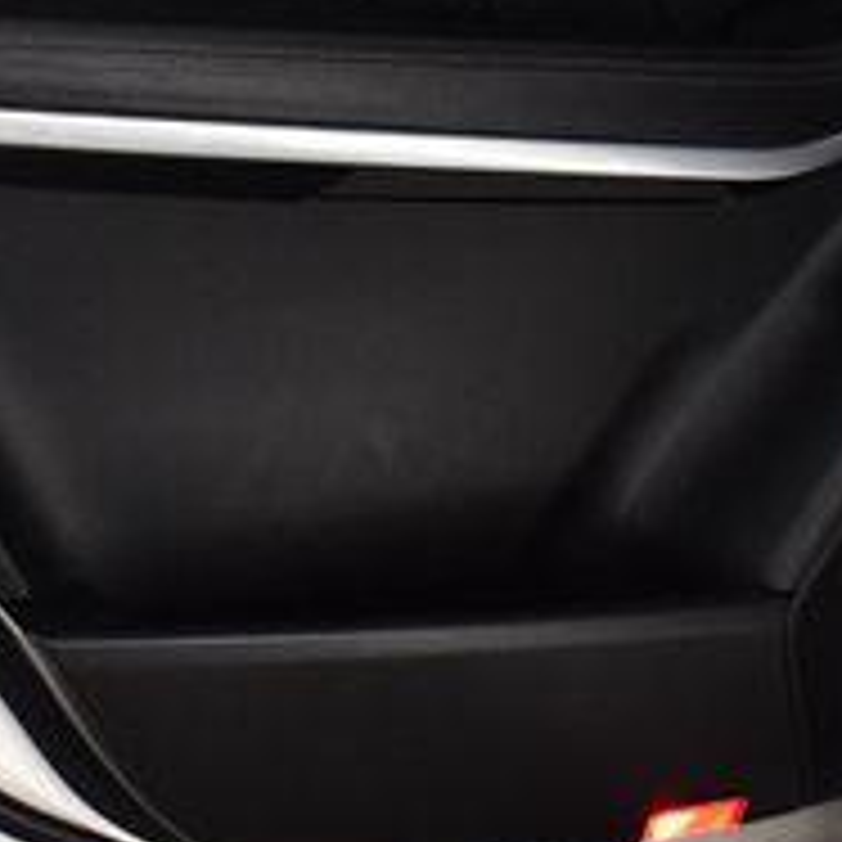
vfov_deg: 19.5
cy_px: 68
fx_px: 2394
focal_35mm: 87
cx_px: 248
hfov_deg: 19.8
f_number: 3.8
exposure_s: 1/160
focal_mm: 20
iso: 800
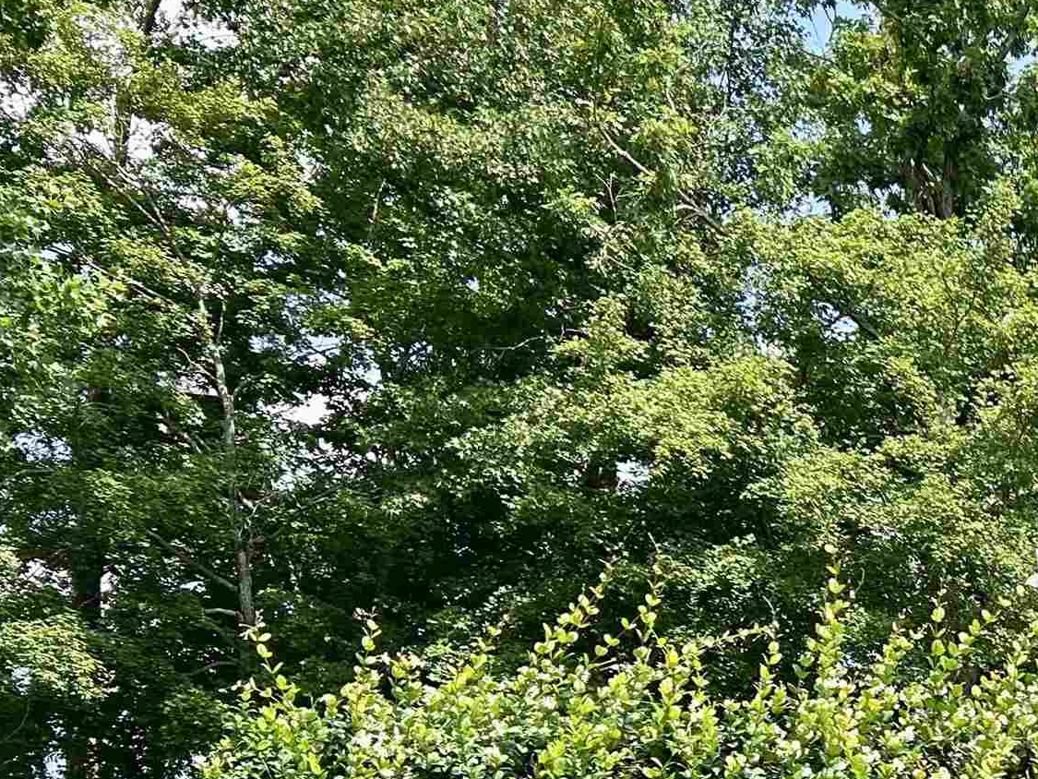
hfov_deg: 24.0
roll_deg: -0.3
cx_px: 1356
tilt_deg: +0.9
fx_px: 2129
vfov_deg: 19.6
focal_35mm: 71
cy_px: 904
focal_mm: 5.7
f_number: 1.5
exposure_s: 1/1698
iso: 50
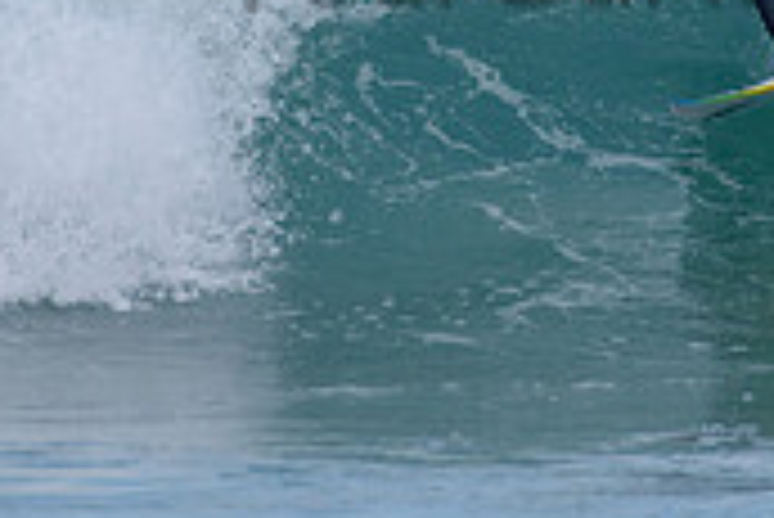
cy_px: -97
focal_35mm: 1683
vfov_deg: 0.8
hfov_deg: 1.2
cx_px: 688
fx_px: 36214
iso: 250
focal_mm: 500
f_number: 6.3
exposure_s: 1/2500
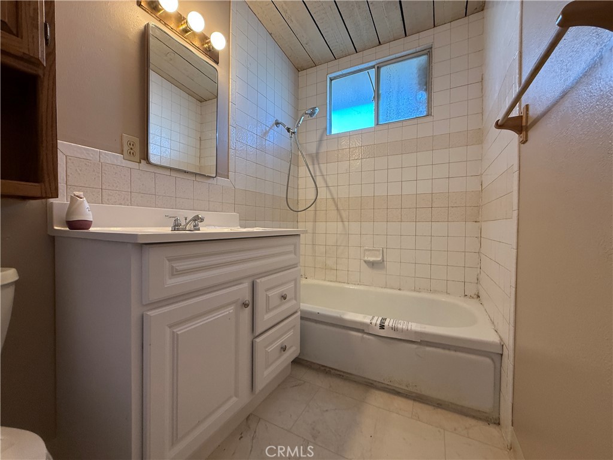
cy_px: 230
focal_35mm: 14
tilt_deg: -0.8
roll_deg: -1.2
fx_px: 248
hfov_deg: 102.1
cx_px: 306
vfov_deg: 85.7
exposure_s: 1/120
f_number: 2.2
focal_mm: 2.22
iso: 250
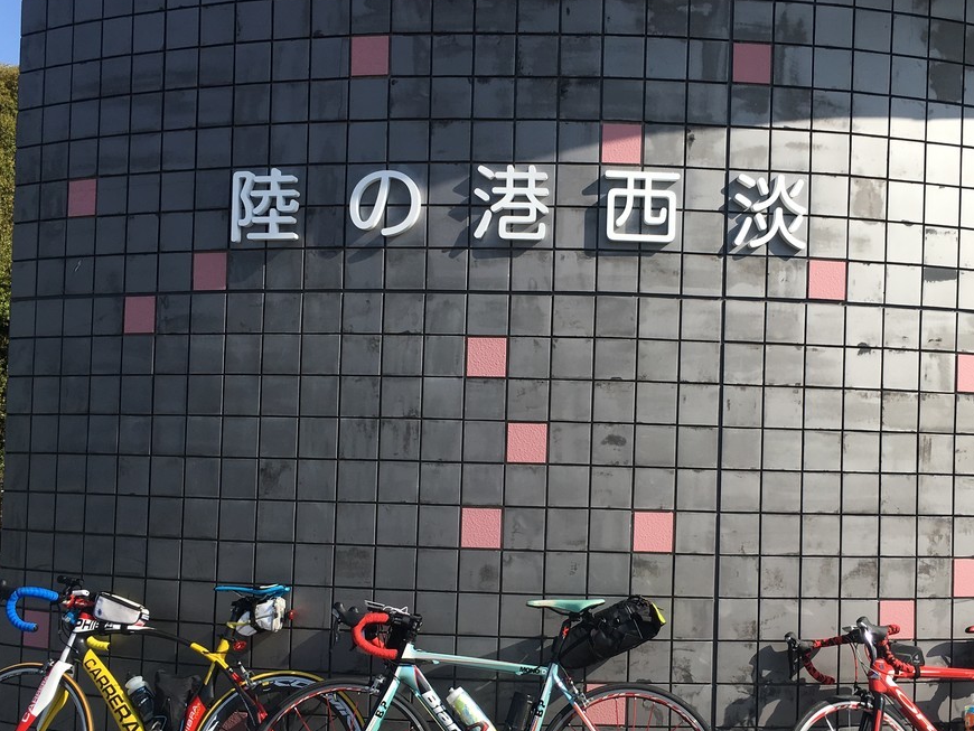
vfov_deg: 35.8
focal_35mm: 40
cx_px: 560
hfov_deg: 46.6
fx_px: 1126
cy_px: 453
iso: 25
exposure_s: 1/1538
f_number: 2.2
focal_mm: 4.15
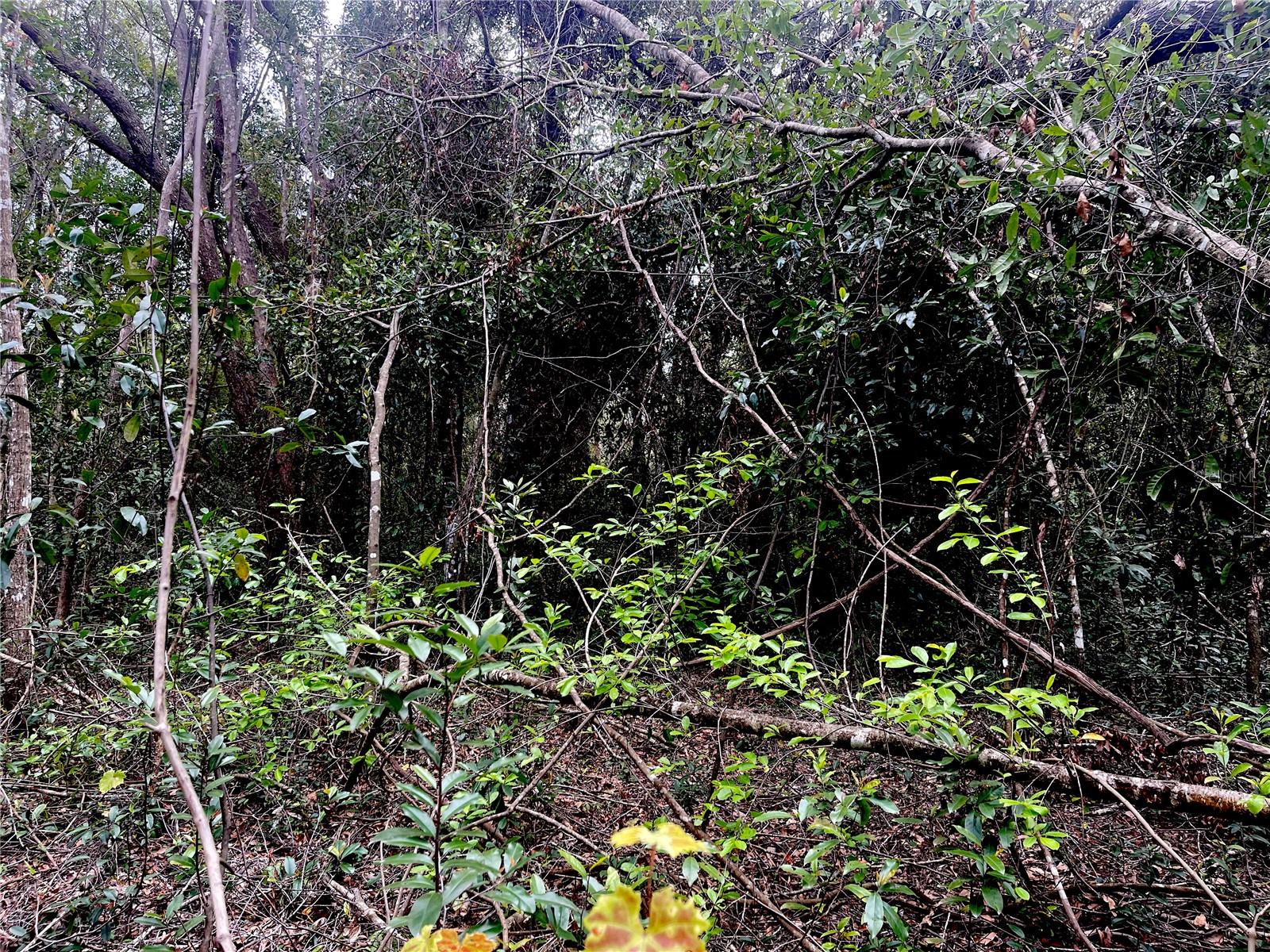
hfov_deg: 69.4
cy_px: 476
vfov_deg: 54.9
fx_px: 917
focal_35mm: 25
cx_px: 635
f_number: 1.6
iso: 40
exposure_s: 1/121
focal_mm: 5.1
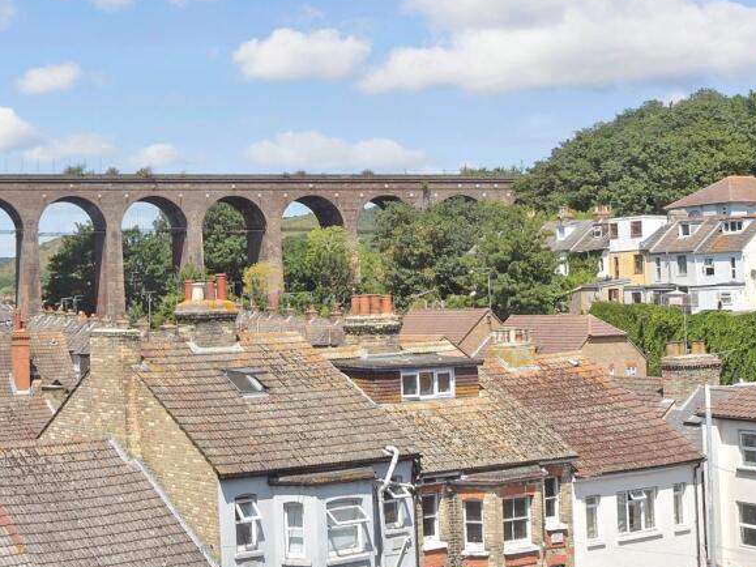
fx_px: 1114
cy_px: 155
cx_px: 144
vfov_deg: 28.2
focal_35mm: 51
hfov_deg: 36.2
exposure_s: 1/500
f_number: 6.3
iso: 160
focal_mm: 20
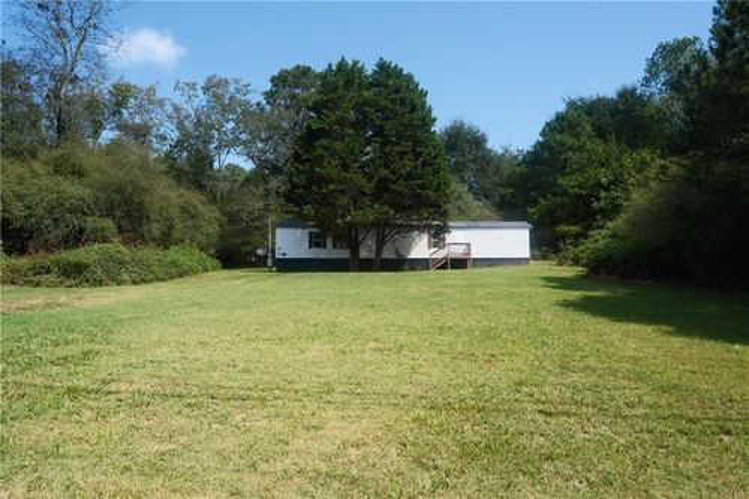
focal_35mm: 25
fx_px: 520
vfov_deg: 51.3
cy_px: 250
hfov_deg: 71.5
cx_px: 374
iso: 320
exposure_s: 1/640
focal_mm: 16.6
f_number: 5.6
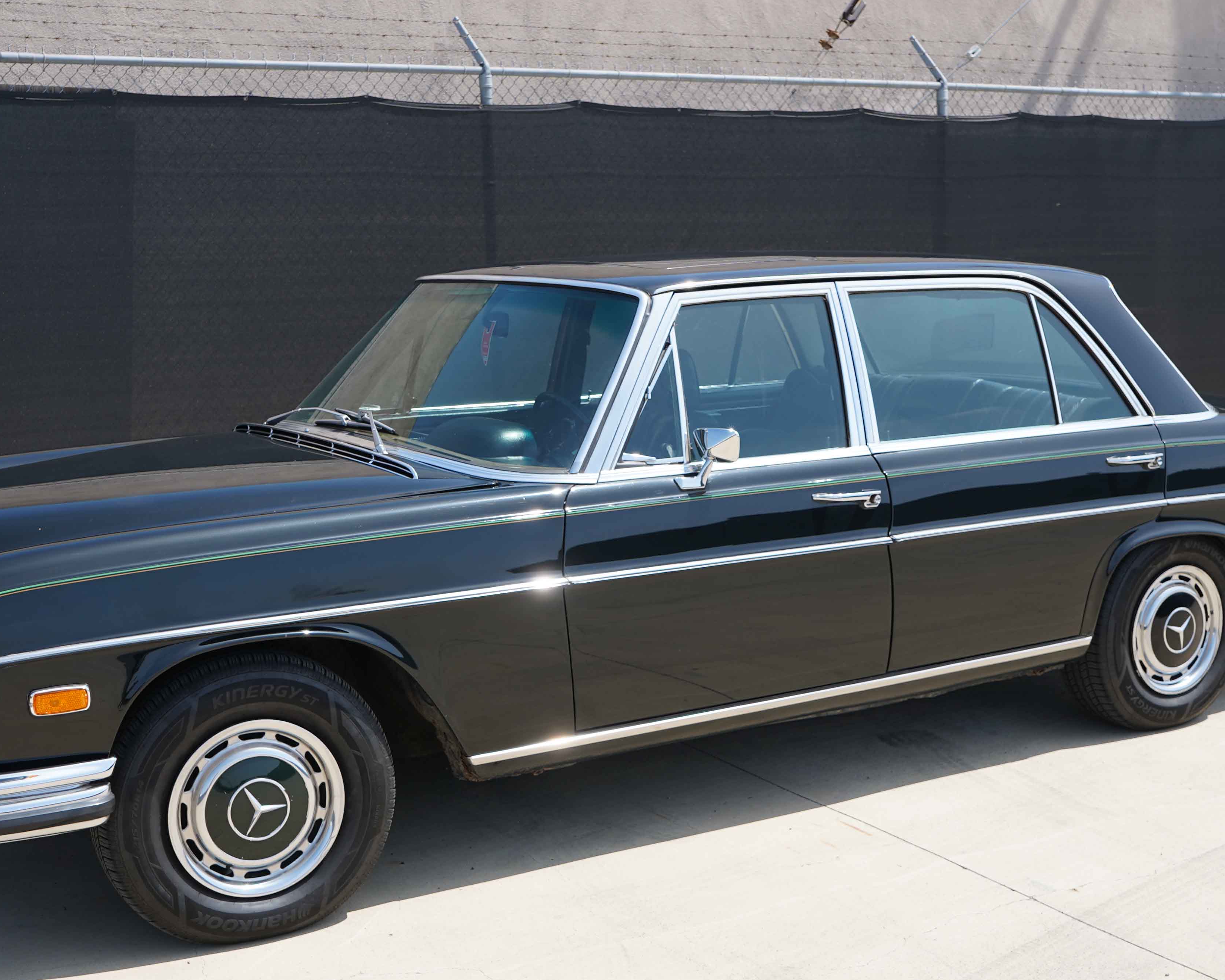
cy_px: 508
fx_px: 1776
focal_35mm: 49
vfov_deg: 30.8
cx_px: 587
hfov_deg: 38.0
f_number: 5.6
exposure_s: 1/320
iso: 100
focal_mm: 29
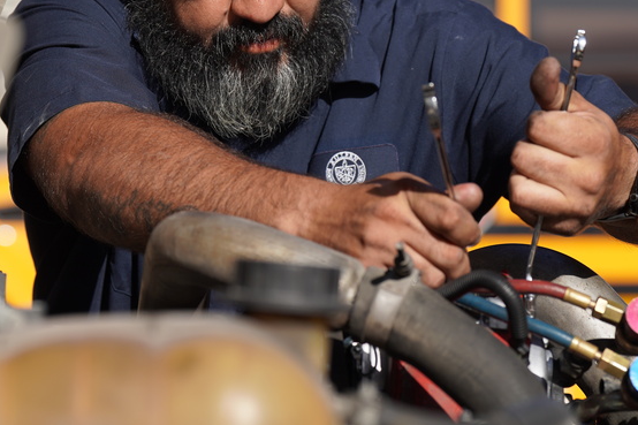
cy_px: 67
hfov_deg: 11.1
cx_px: 253
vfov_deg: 7.4
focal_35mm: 185
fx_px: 3277
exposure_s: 1/1000
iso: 100
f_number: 4.5
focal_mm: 100
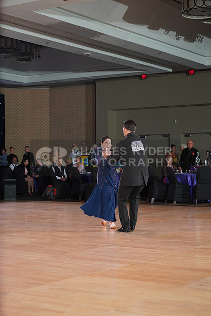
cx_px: 106
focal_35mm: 70
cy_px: 158
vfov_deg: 28.8
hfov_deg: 19.5
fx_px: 615
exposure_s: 1/200
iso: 1000
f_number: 4.5
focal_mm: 70
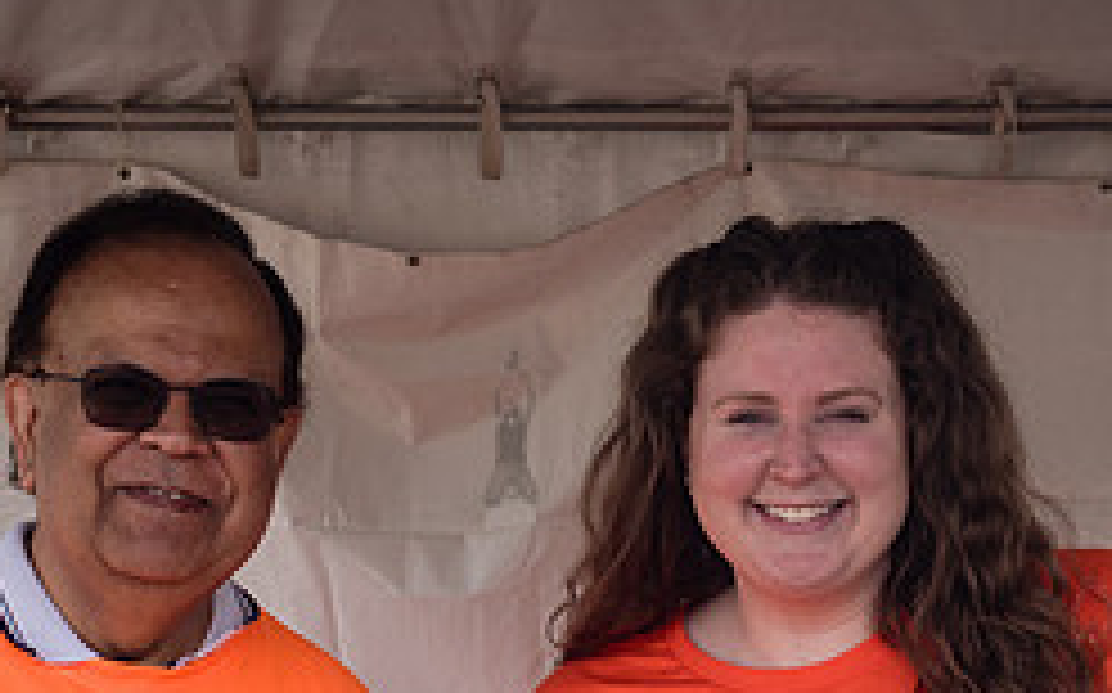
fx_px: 3119
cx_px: 550
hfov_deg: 20.2
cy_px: 872
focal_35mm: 103
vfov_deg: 12.3
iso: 250
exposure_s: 1/320
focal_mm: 35
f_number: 5.6
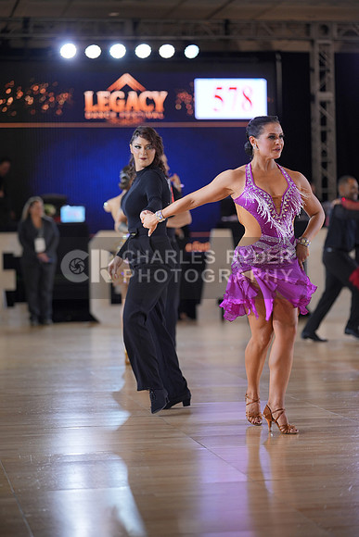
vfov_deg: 21.9
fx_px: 1390
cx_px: 180
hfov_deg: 14.7
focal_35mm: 93
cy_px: 268
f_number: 2
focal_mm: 93
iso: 640
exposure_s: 1/500
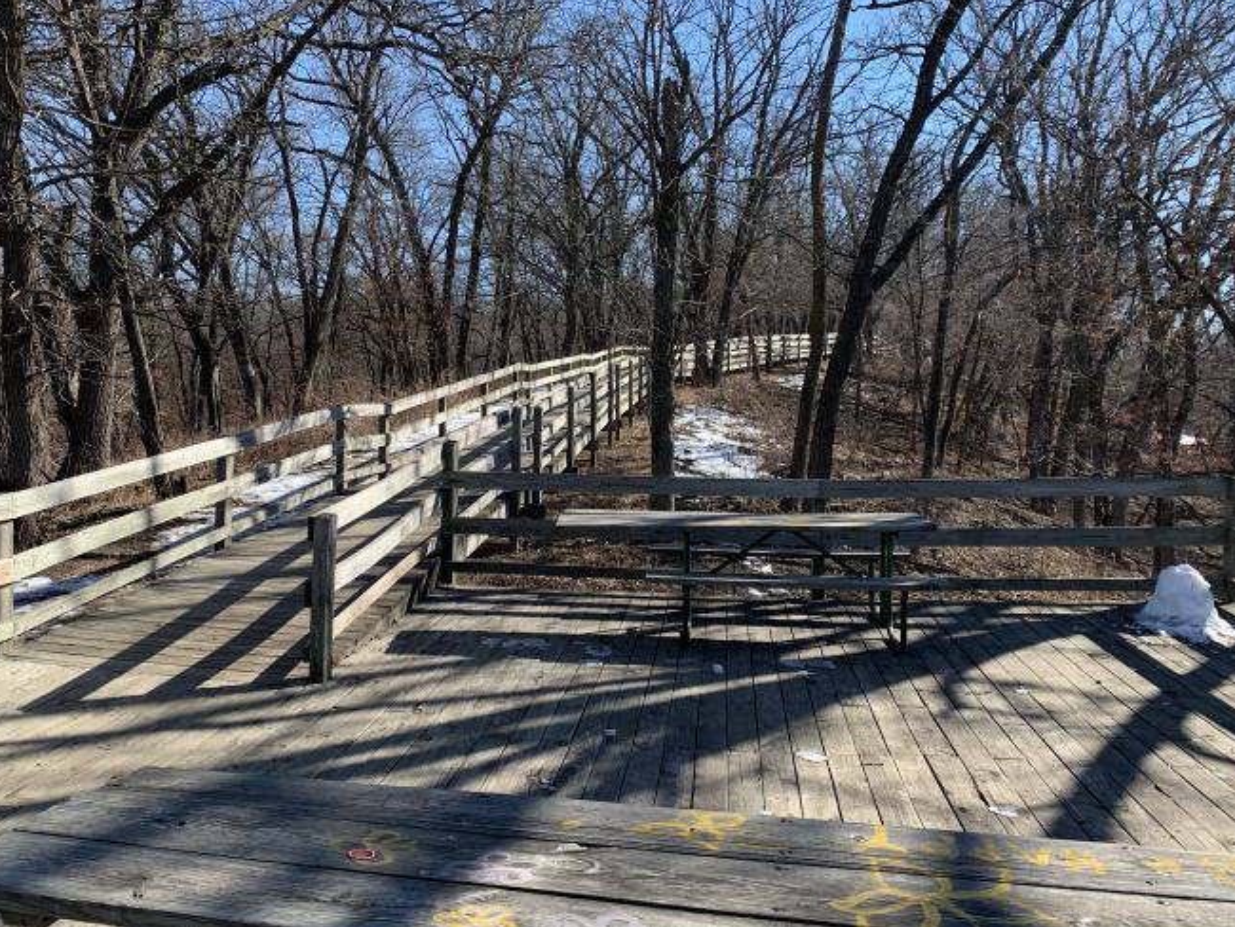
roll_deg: -0.7
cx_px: 536
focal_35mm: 32
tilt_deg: -3.8
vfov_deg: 44.2
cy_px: 446
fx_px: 1142
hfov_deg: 56.6
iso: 25
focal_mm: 4.25
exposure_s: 1/936
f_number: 1.8
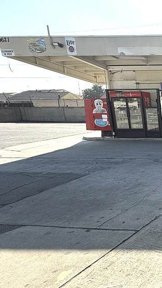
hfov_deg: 27.5
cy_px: 149
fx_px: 206
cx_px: 249
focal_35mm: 27
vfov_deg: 69.8
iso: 50
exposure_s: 1/545
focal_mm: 2.22
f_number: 2.2
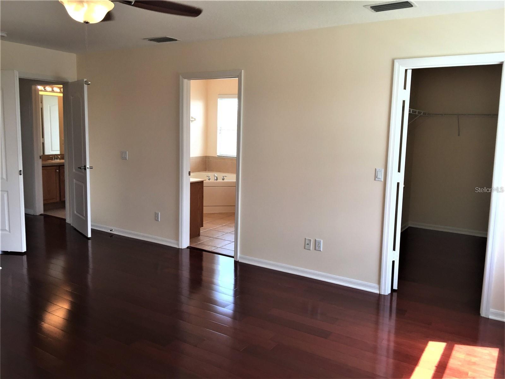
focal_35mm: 29
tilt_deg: -8.3
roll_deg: -3.0
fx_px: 423
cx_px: 252
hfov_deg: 61.7
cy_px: 190
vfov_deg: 48.2
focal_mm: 4.15
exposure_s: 1/100
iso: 50
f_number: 2.2
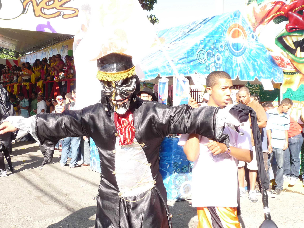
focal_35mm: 38
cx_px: 152
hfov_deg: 49.0
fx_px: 334
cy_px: 114
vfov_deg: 37.7
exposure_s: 1/250
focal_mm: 4.8
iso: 160
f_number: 4
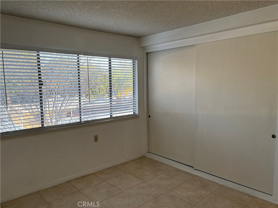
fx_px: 209
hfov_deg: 67.3
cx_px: 139
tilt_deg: -5.8
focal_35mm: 26
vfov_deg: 53.1
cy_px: 104
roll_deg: +1.0
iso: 100
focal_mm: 5.96
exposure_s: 1/206
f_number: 1.6
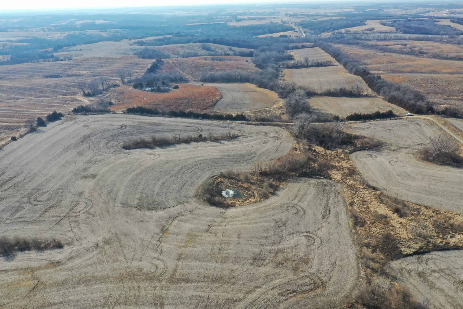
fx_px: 360
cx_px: 232
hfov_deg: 65.5
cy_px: 154
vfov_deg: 46.4
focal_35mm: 28
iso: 100
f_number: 5.6
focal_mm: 10.26
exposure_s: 1/320
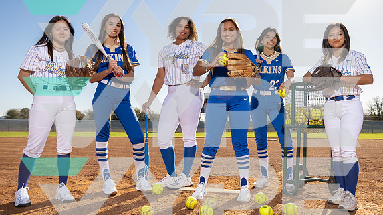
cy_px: 105
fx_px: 315
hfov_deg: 62.5
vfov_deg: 37.8
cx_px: 206
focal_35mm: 31
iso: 100
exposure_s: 1/250
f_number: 5.6
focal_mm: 25
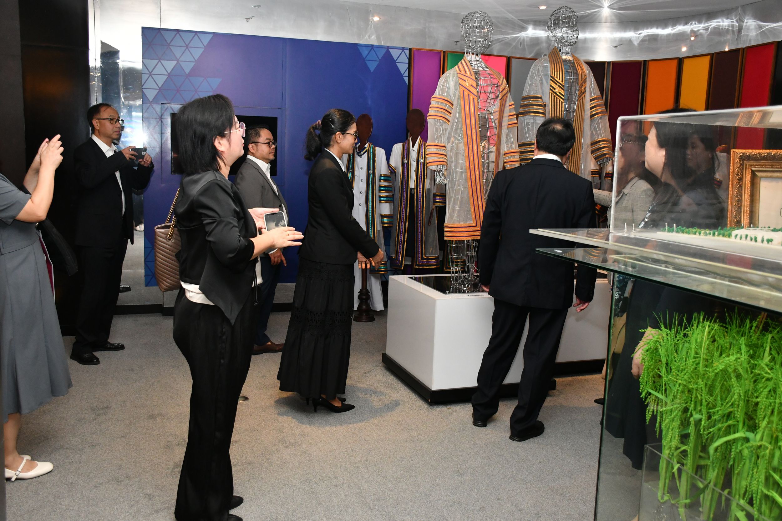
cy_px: 260
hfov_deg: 57.2
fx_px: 717
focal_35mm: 33
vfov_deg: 40.0
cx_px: 391
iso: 1600
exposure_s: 1/125
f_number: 5.6
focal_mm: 22
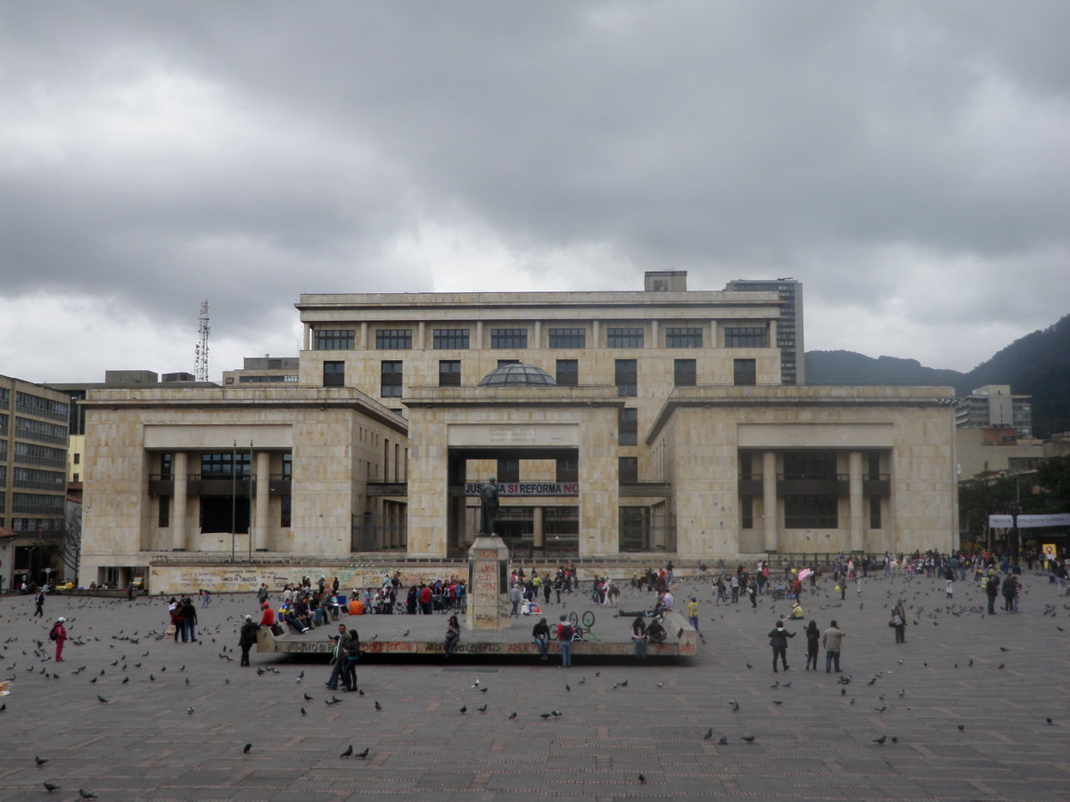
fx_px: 1298
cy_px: 401
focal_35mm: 42
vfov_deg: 34.3
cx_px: 535
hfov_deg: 44.8
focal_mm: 7.57
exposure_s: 1/200
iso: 50
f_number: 6.3
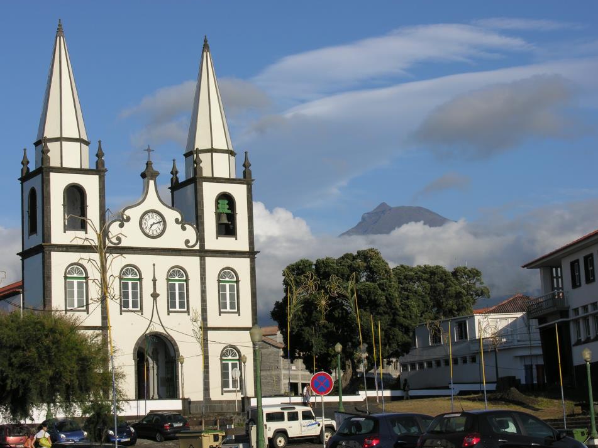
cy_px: 225
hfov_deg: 23.3
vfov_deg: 17.6
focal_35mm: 84
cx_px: 282
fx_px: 1451
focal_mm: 19.8
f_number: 7.6
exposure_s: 1/230
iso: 50
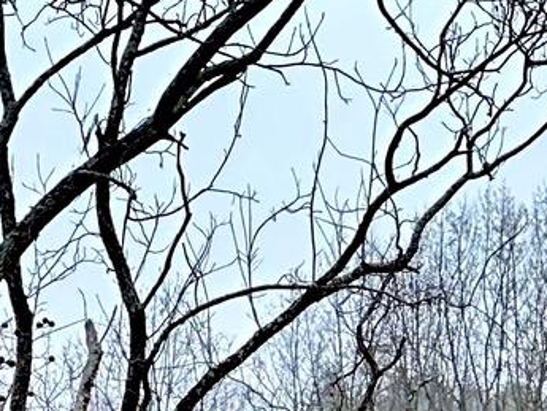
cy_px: 1138
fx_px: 7224
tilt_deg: -3.6
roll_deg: -1.2
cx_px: 582
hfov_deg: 4.3
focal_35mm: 457
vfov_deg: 3.2
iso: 64
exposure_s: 1/99
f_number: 2.8
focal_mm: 9
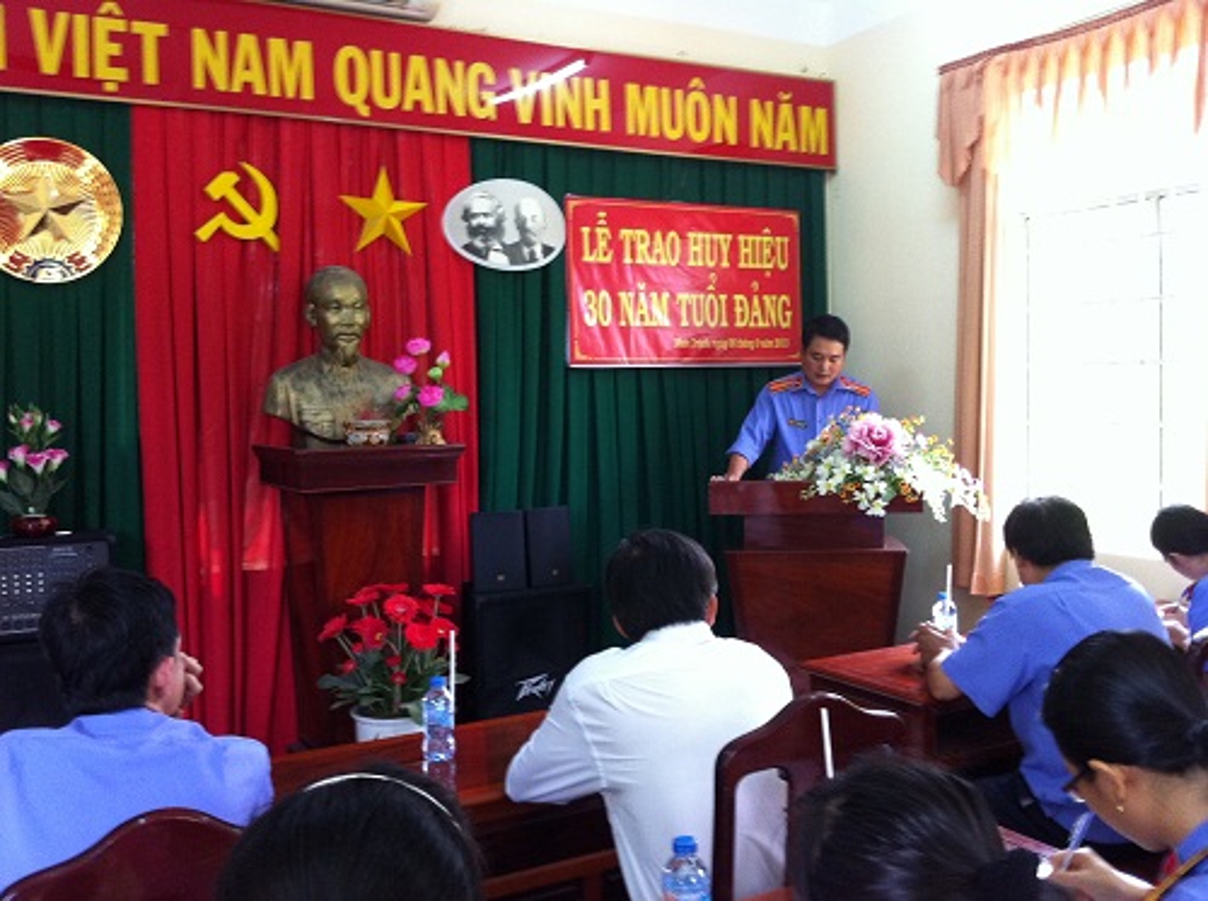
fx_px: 1219
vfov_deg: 40.6
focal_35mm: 35
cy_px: 450
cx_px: 604
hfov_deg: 52.7
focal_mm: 3.85
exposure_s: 1/17
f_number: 2.8
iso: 200
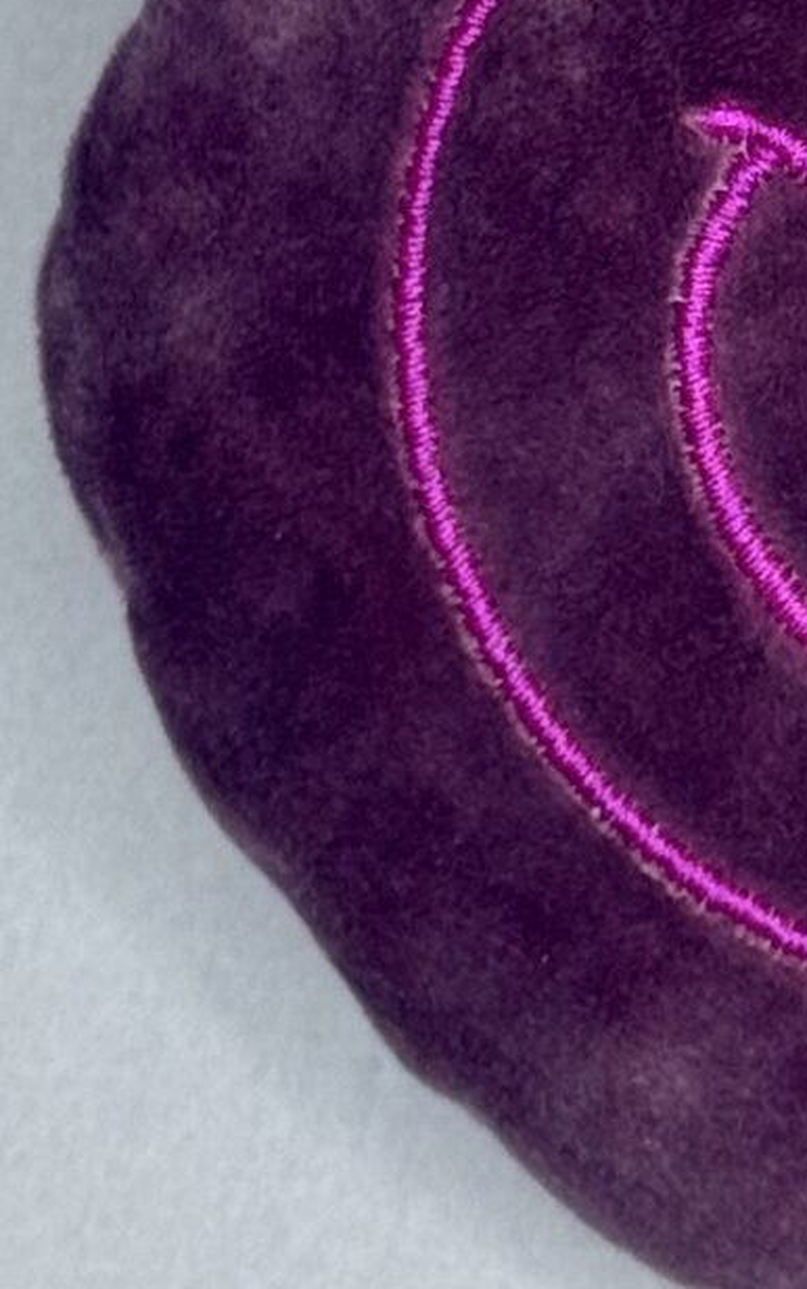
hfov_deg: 6.1
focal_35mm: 211
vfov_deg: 9.9
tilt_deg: -68.1
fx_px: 7420
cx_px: 1321
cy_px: 203
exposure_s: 1/100
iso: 125
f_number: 1.78
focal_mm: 6.76
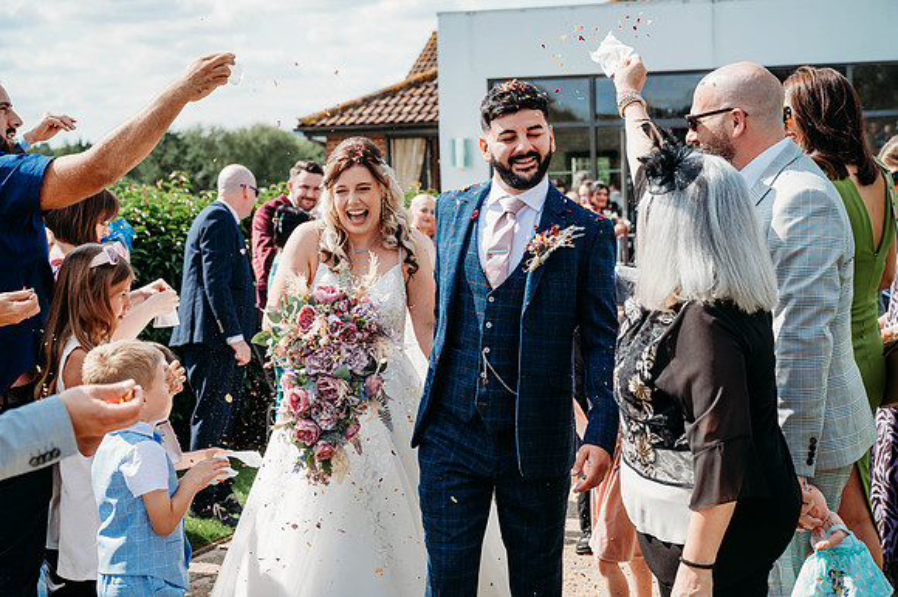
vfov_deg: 23.4
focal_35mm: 58
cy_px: 298
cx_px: 449
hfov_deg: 34.5
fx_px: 1446
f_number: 5
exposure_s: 1/800
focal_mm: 58
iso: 280
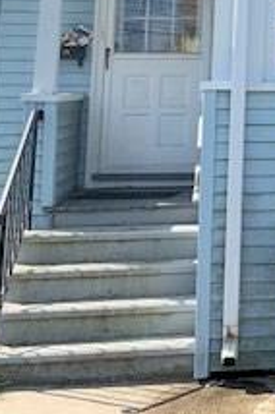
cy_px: -62
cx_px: 393
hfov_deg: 15.7
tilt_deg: +11.6
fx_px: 931
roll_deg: -0.7
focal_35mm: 81
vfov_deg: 23.3
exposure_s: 1/1368
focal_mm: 4.25
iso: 25
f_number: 1.8
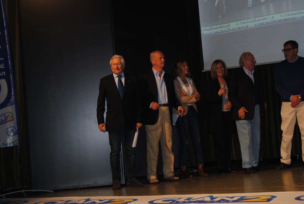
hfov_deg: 29.8
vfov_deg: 20.2
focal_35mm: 68
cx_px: 152
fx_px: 571
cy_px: 102
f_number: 5.3
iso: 200
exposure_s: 1/60
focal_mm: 45
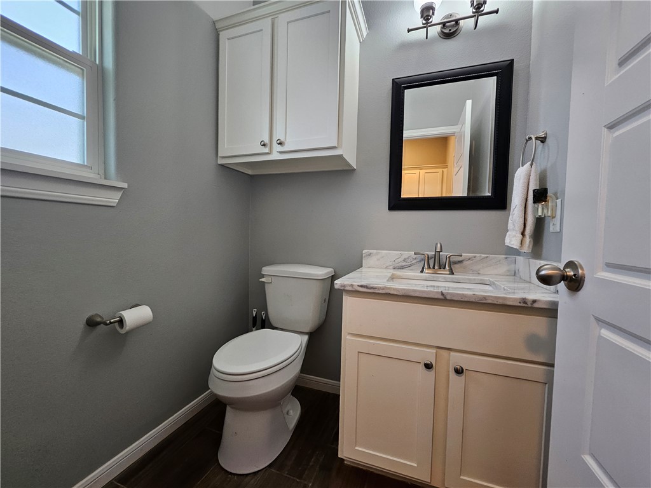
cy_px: 244
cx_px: 326
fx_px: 244
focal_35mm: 13
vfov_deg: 89.9
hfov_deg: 106.2
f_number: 2.2
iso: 125
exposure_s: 1/60
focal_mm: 1.7
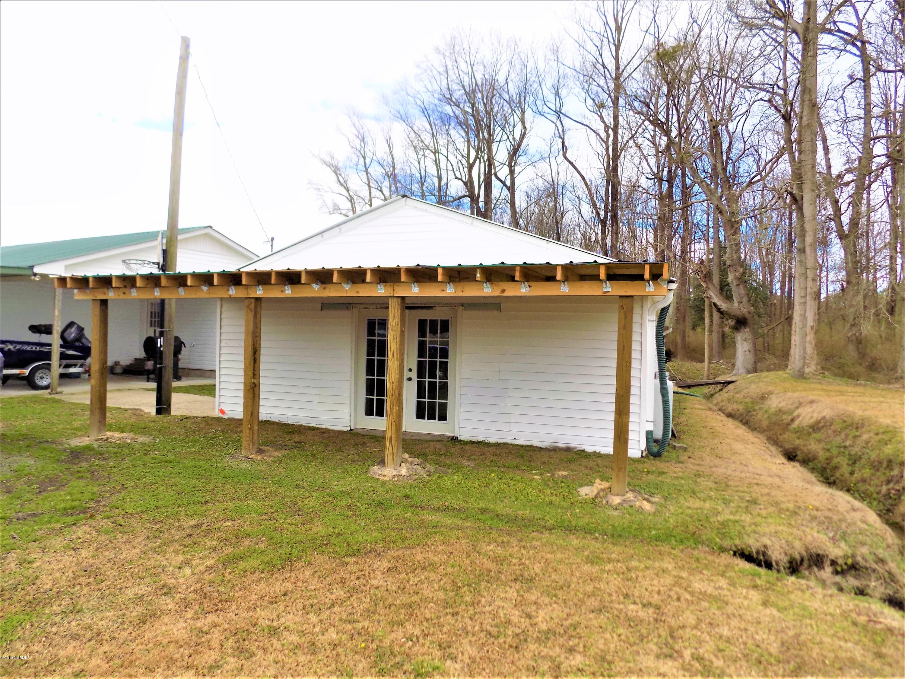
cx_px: 452
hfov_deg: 73.9
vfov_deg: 58.9
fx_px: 601
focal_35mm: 23
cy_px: 340
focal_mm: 4
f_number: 3.1
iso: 80
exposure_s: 1/640
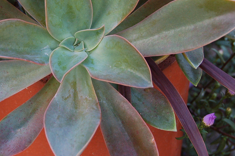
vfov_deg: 13.6
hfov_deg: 20.4
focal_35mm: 100
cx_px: 83
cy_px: 41
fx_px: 652
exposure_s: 1/125
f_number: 7.1
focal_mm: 42
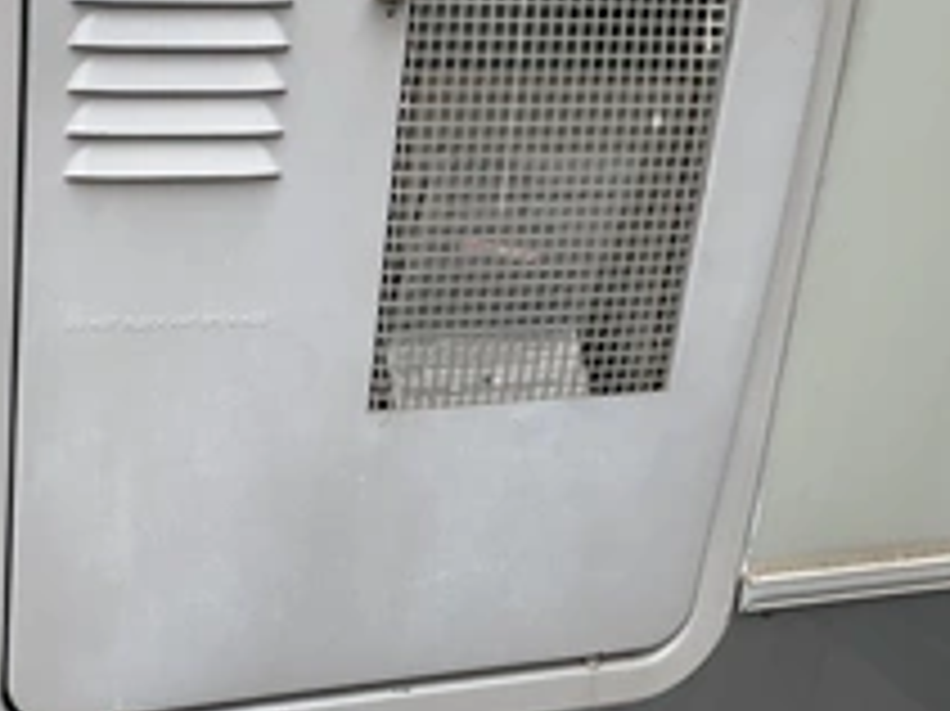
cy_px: 328
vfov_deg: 26.5
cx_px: 131
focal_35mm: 55
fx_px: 1509
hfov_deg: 33.5
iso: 25
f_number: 1.8
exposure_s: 1/415
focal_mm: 3
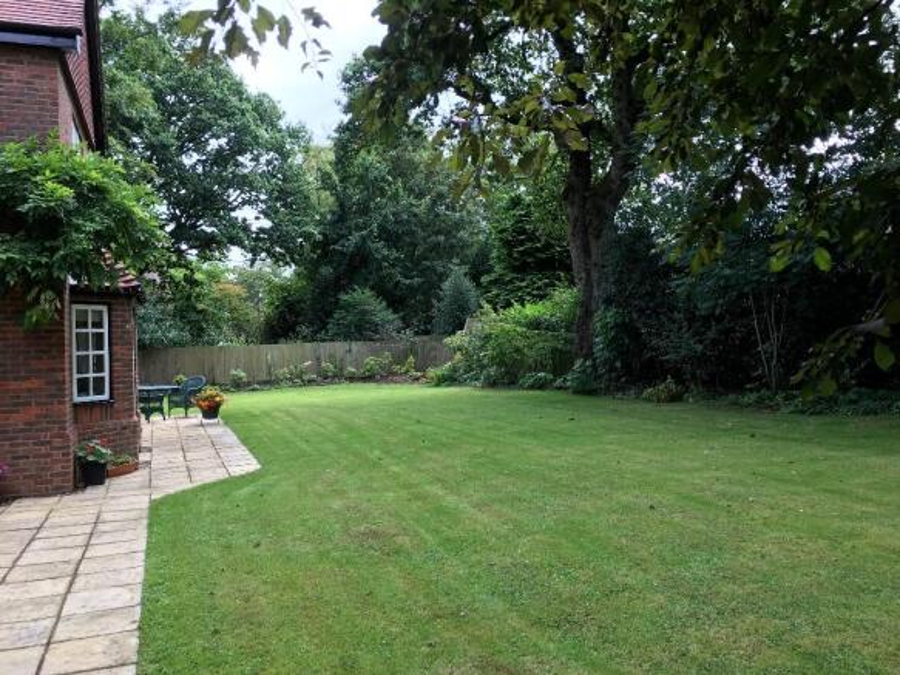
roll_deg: +1.8
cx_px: 450
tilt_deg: -0.2
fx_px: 754
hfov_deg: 61.7
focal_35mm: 29
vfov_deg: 48.2
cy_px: 338
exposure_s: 1/196
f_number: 2.2
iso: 25
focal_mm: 4.15
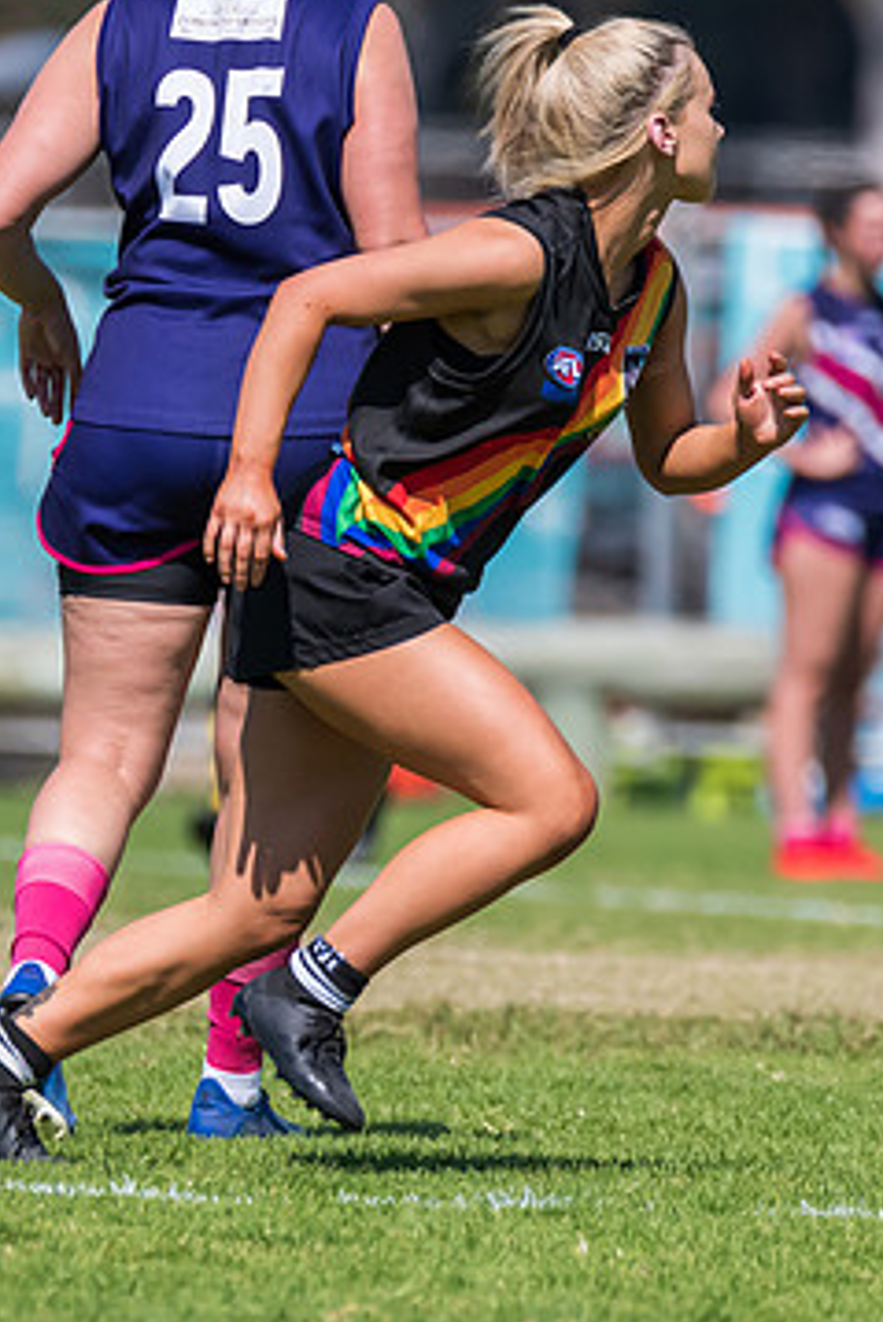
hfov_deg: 1.2
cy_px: 663
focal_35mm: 1142
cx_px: -24
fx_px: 41972
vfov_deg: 1.8
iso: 800
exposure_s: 1/4000
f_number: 6.3
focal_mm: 500
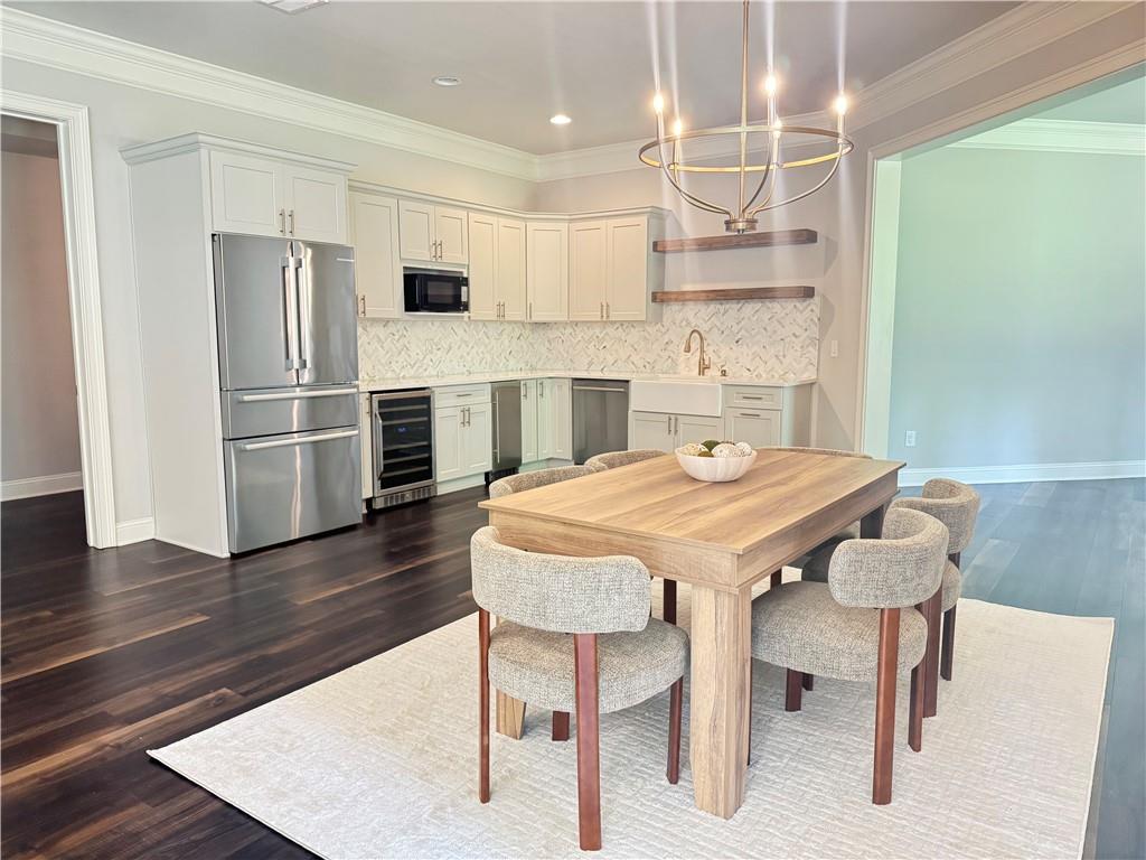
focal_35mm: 24
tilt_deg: -6.7
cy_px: 430
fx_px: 795
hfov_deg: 71.6
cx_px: 573
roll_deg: -0.1
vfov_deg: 56.8
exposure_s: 1/60
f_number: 1.78
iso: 800
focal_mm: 6.76
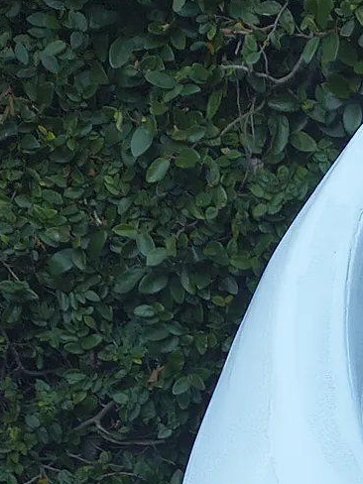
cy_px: 886
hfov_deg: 13.5
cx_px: 506
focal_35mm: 105
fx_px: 1468
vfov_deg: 15.8
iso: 188
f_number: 1.7
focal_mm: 4.68
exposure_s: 1/120
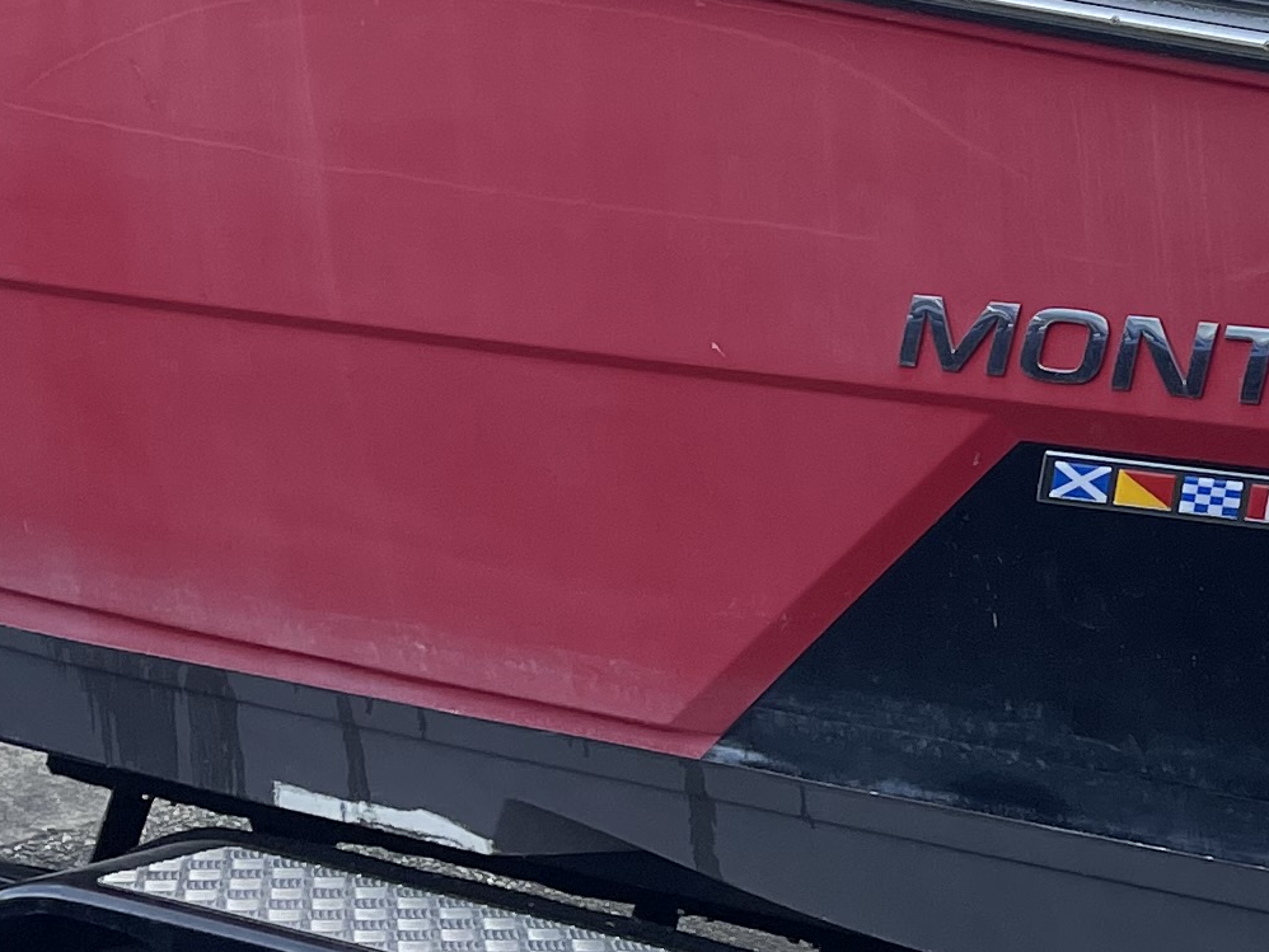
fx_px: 3703
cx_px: 1247
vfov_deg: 14.2
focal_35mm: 101
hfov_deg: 18.9
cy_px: -196
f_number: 1.6
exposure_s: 1/1534
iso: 32
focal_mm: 5.1
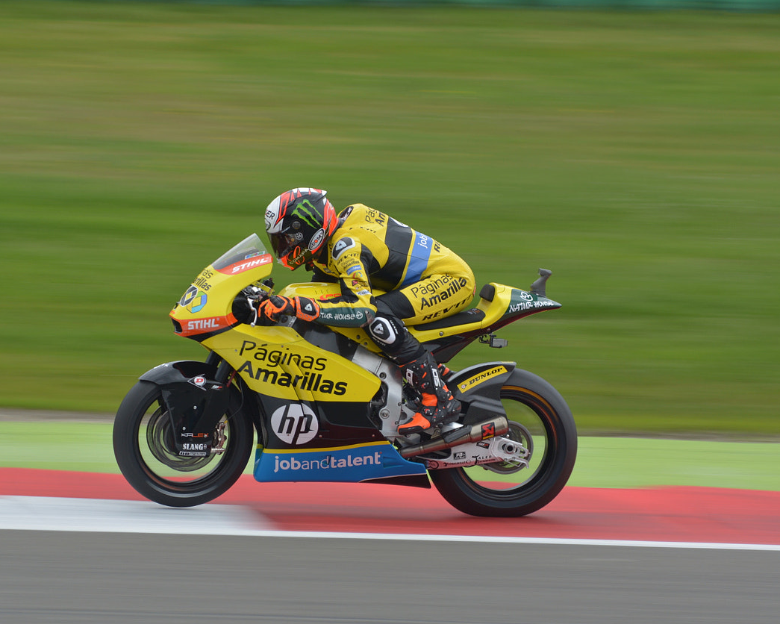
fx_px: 9950
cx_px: 222
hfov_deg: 4.5
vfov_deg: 3.6
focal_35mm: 431
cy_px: 346
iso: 100
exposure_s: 1/200
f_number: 5.6
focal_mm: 200
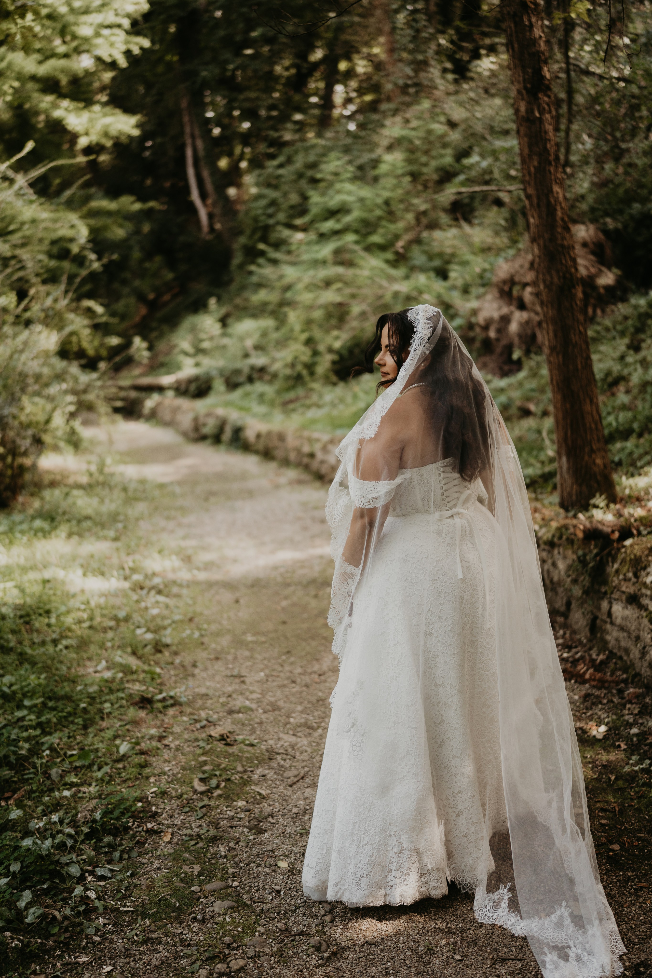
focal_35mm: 35
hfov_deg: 37.9
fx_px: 951
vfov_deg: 54.4
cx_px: 326
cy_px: 489
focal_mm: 35
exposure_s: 1/1250
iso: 640
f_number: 1.4
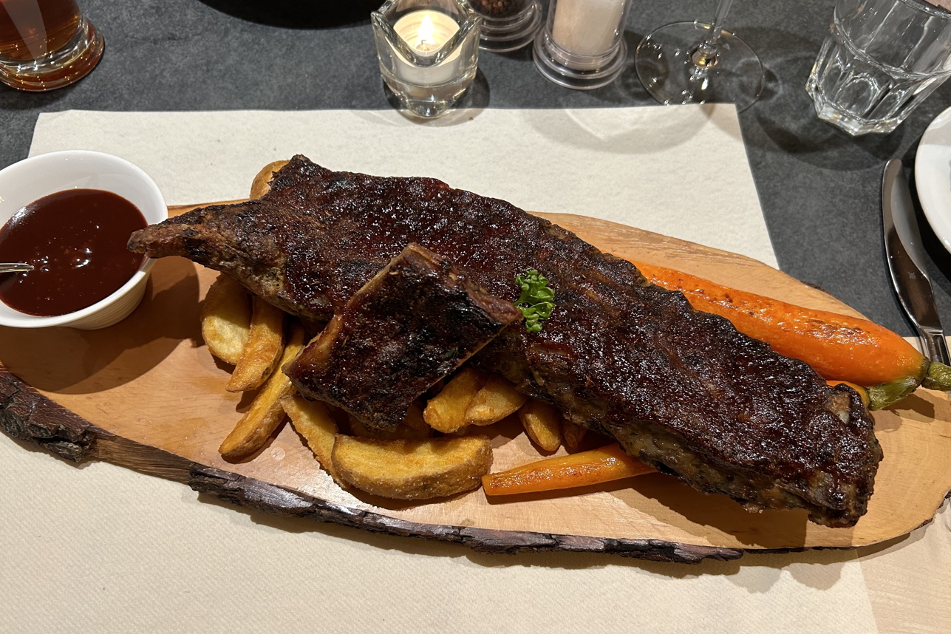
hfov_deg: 65.5
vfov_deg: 46.4
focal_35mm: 28
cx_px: 478
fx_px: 740
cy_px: 321
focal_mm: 5.7
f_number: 1.5
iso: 200
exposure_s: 1/50
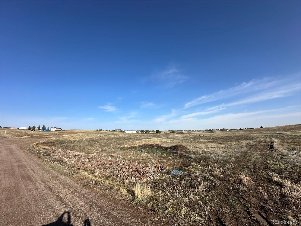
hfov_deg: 102.1
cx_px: 150
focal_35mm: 14
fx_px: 122
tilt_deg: +8.4
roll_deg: +1.2
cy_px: 113
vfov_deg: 85.7
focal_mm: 2.22
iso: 50
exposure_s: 1/2817
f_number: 2.2
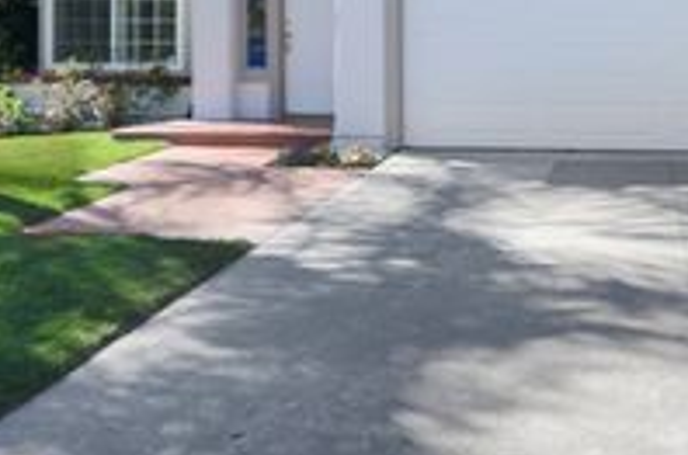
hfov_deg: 40.0
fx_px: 939
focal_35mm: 49
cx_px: 420
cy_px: 35
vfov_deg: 26.2
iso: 100
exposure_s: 1/5000
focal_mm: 13
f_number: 2.8
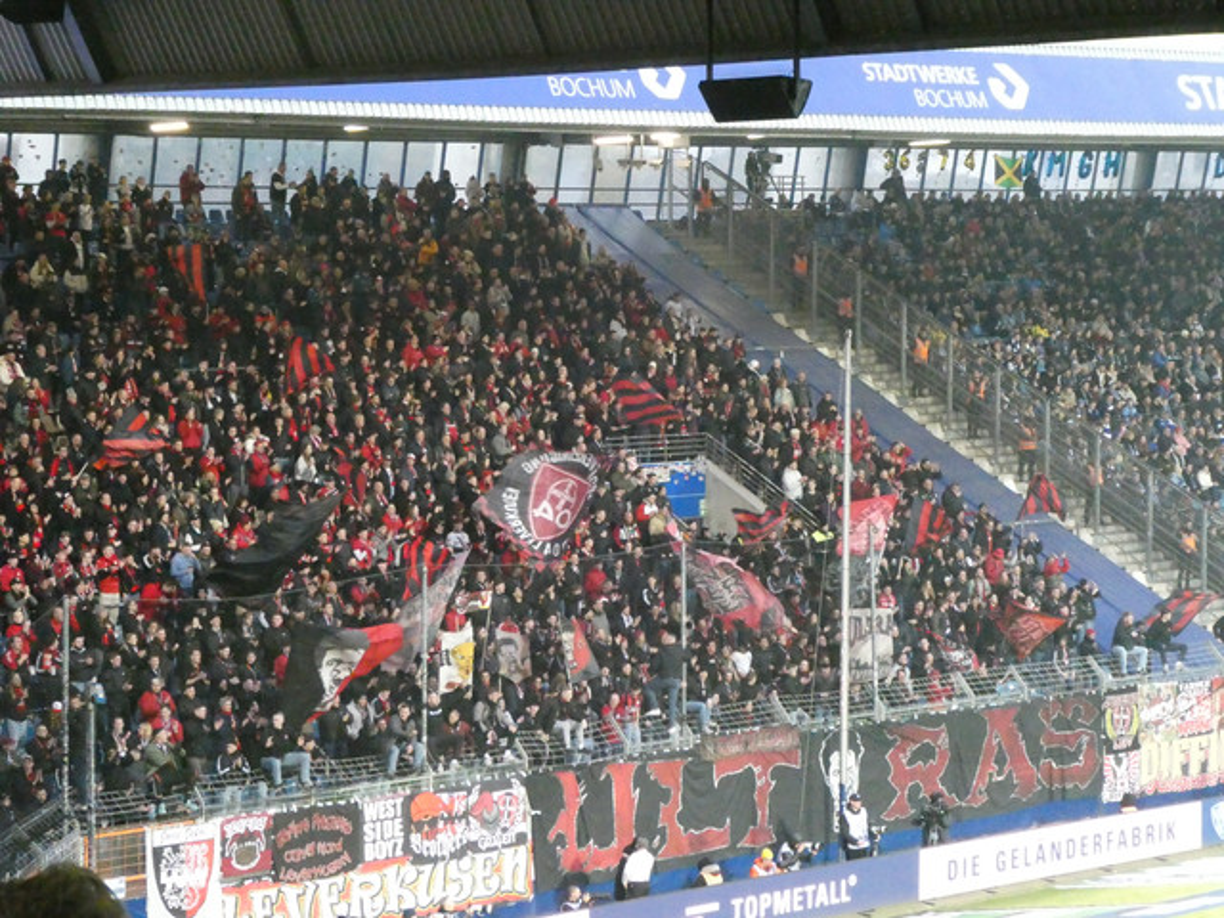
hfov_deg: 21.8
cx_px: 612
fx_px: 3182
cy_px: 459
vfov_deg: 16.4
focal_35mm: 90
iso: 3200
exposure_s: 1/125
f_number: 4.9
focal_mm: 16.1
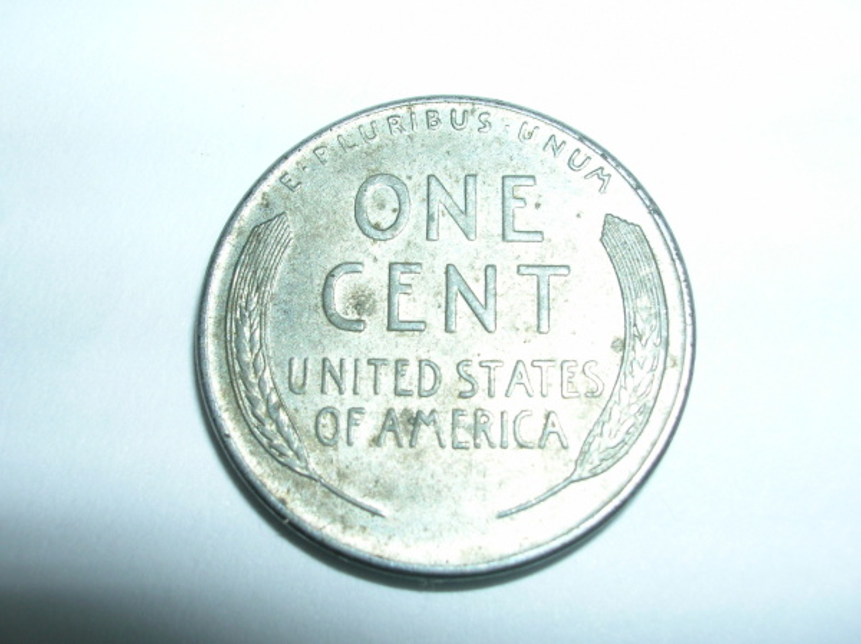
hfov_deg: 41.3
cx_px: 430
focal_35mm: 46
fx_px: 1143
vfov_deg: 31.5
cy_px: 322
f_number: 5.4
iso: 50
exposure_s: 1/60.1
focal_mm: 7.7
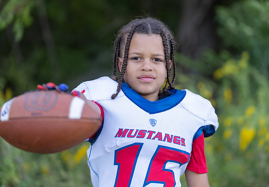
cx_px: 147
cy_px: 89
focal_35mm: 124
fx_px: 941
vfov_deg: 11.4
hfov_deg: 16.3
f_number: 2.8
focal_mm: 115
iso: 250
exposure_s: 1/320
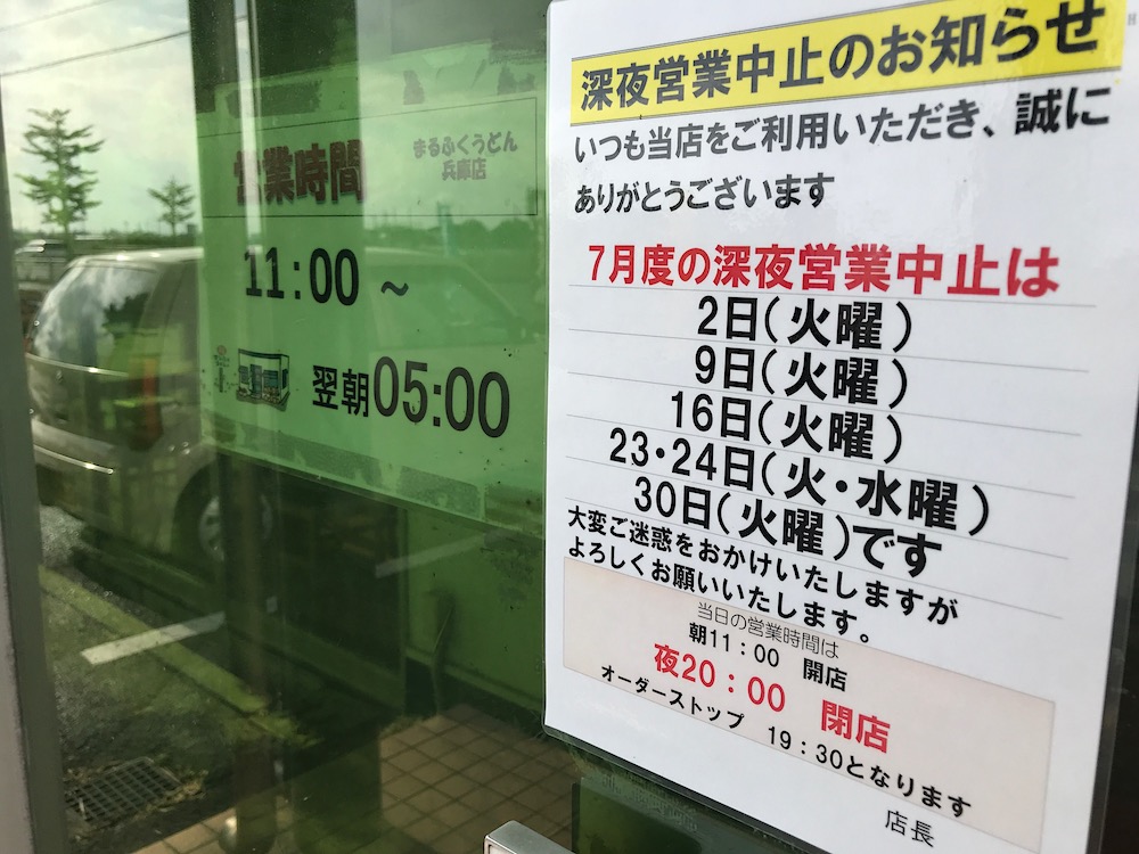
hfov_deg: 63.4
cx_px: 570
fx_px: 921
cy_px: 427
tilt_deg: -9.2
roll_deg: +0.5
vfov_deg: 49.7
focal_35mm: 28
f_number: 1.8
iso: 20
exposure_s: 1/704
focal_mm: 3.99
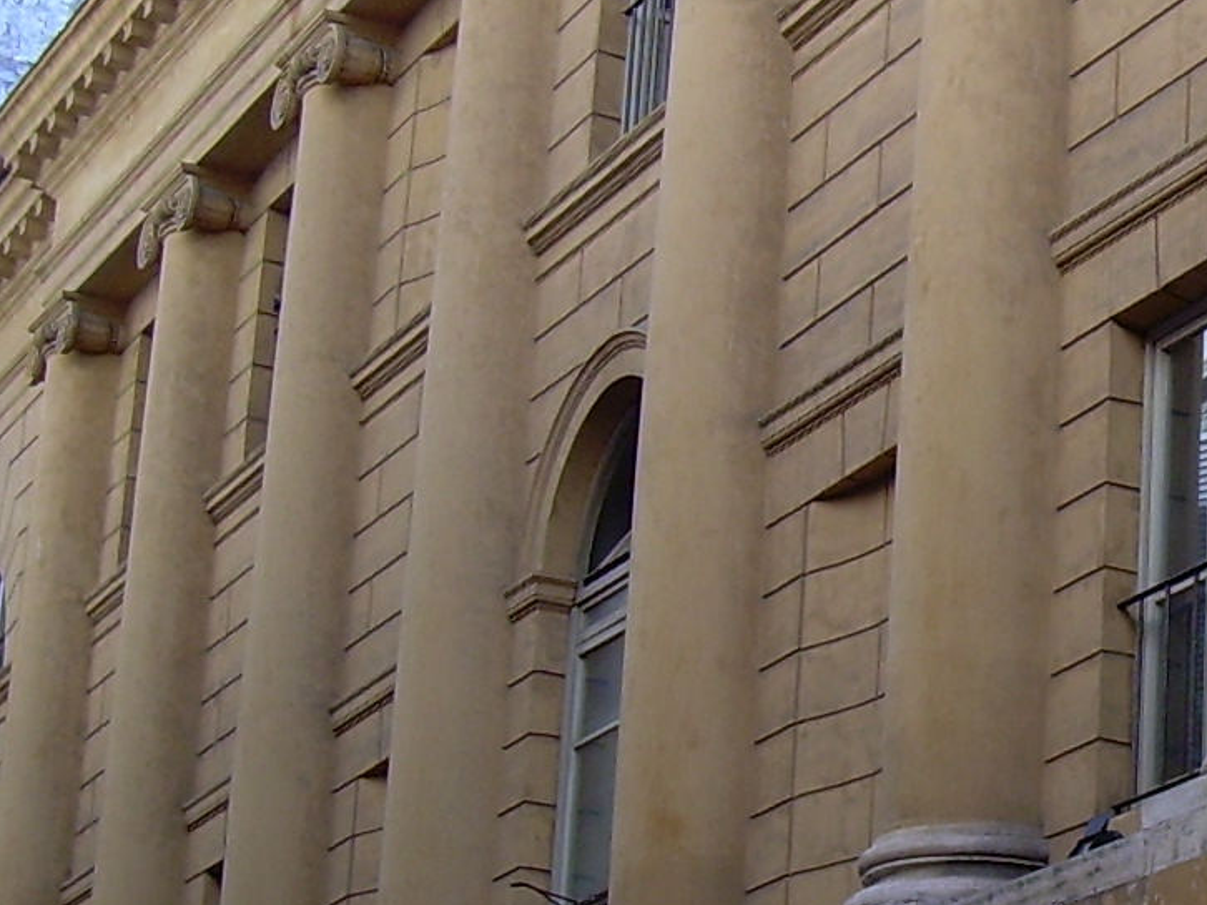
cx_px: 1303
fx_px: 4148
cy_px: 561
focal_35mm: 119
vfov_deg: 12.4
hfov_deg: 16.1
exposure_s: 1/210
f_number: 2.8
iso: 50
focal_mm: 6.3
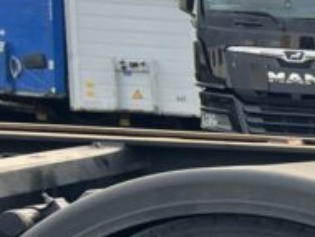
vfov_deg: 10.1
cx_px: 836
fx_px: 1276
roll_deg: -2.2
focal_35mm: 140
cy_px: 411
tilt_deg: -12.5
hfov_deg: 11.0
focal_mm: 5.7
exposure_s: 1/196
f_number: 1.5
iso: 40
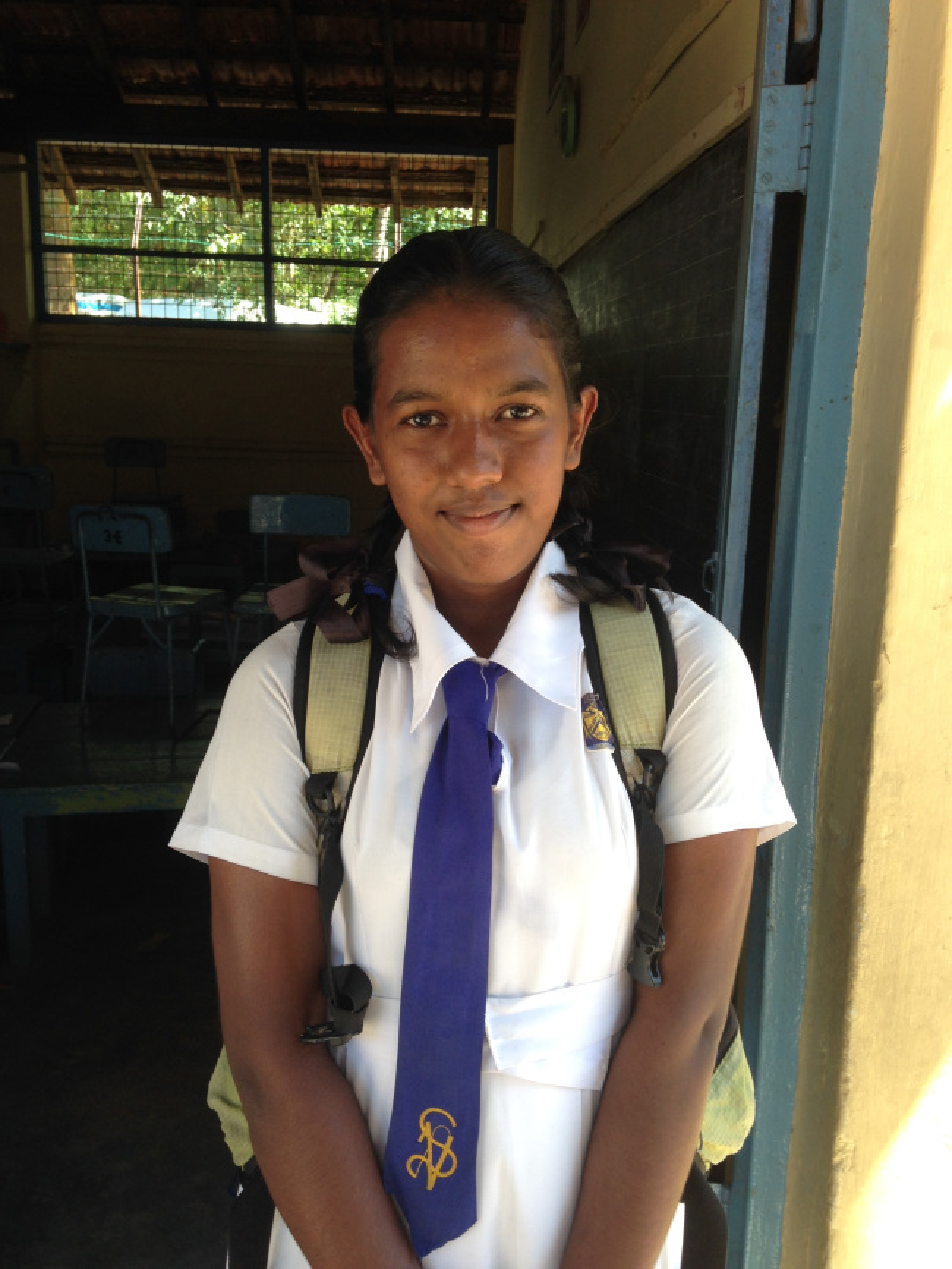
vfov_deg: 55.3
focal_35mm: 33
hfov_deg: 43.0
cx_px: 476
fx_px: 1209
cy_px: 634
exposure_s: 1/120
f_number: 2.4
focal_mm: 4.12
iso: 50
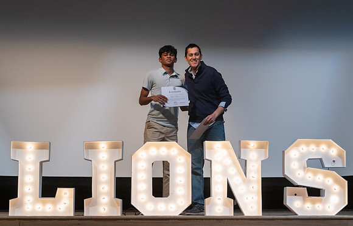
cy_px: 97
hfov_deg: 24.3
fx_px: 820
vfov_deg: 15.7
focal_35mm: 85
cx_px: 180
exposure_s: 1/320
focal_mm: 70
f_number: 4
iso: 5000
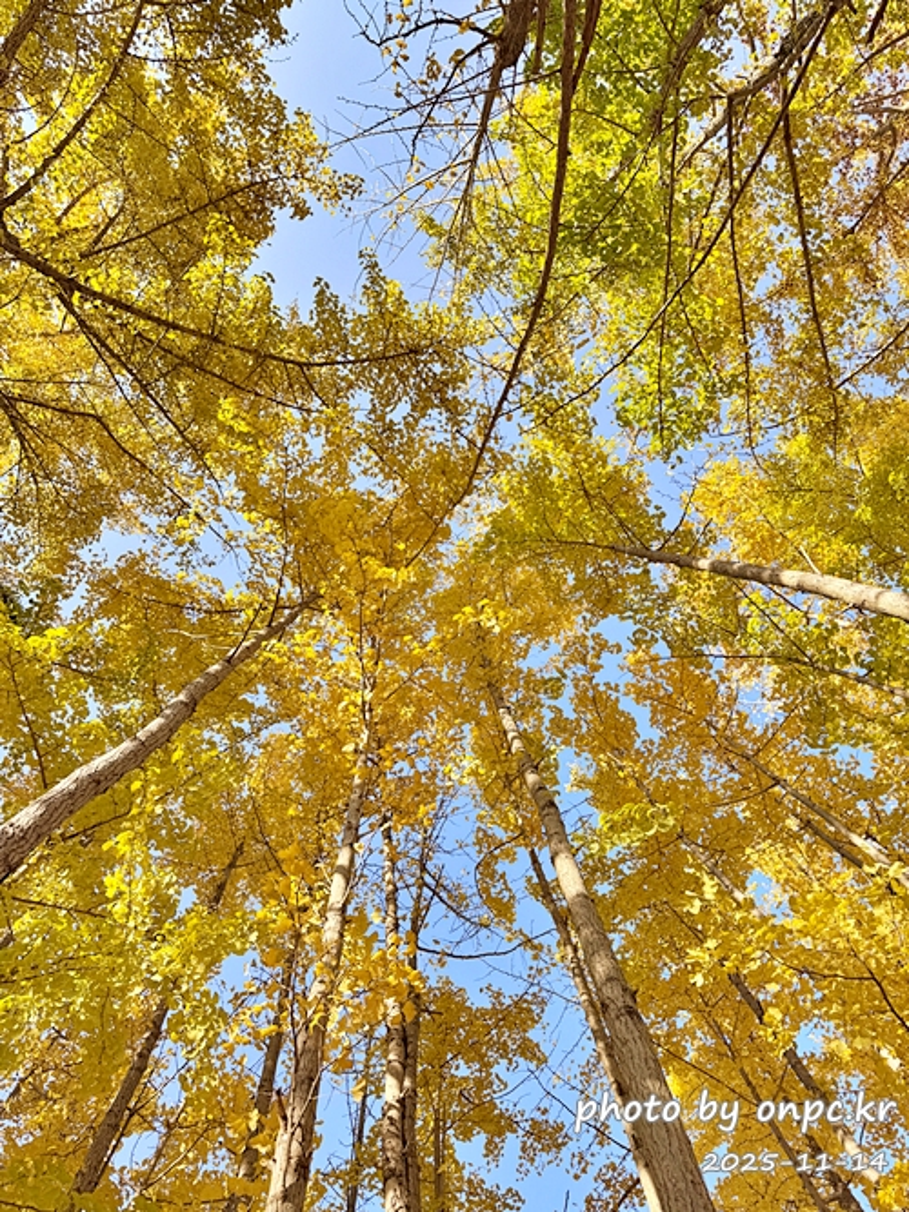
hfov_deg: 56.8
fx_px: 841
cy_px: 606
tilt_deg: +82.4
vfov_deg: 71.6
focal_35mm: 24
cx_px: 454
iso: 80
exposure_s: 1/1524
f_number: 1.78
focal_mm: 6.76
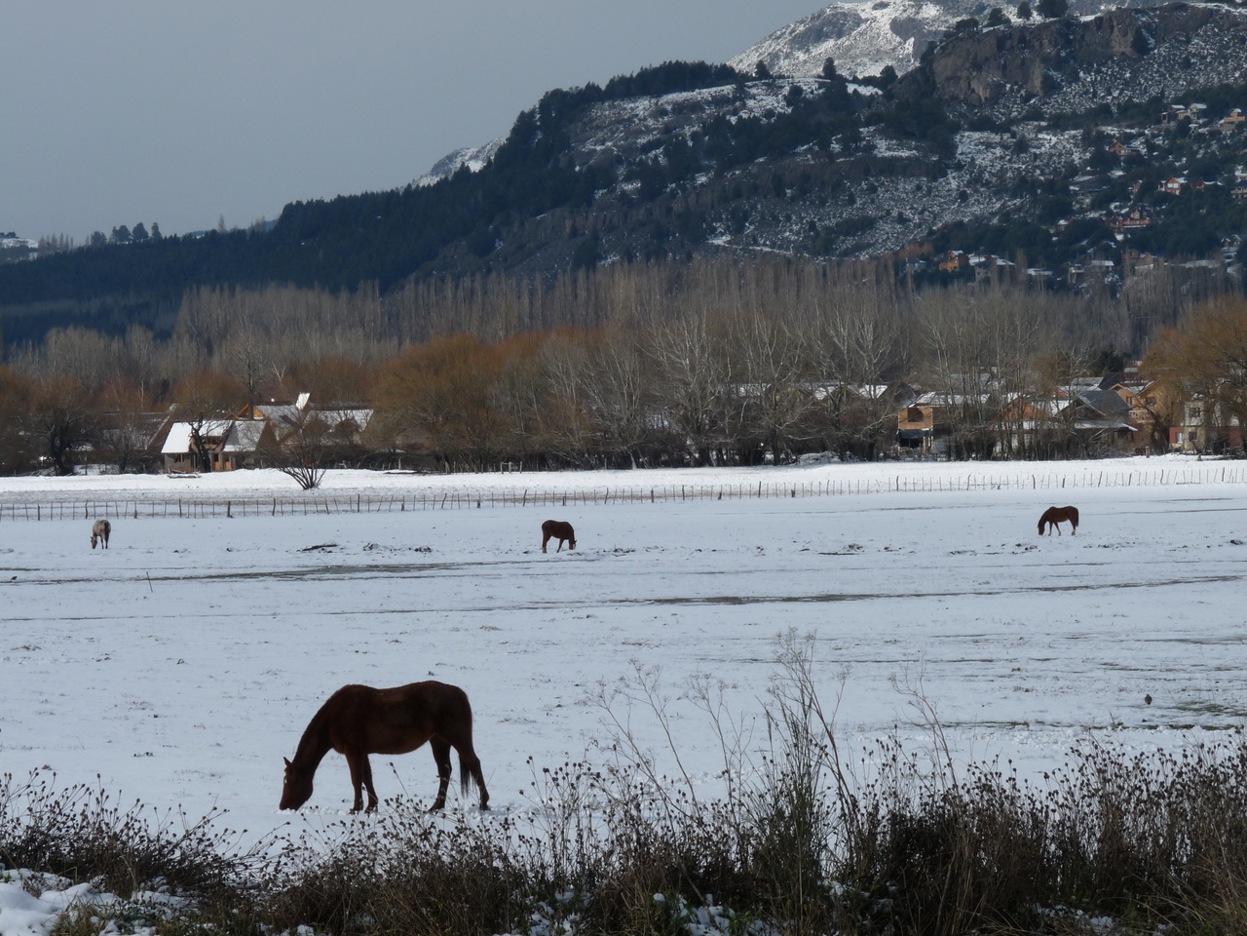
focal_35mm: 180
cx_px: 624
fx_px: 6484
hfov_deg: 11.0
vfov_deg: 8.2
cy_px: 468
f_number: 8
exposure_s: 1/400
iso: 100
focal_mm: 32
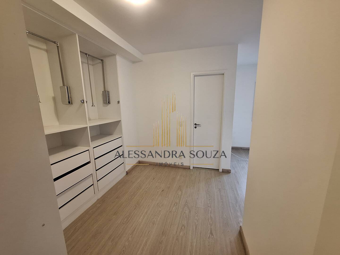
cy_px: 128
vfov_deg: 89.9
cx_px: 170
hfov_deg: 106.2
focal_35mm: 13
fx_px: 128
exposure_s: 1/40
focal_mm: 1.74
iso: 200
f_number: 2.2
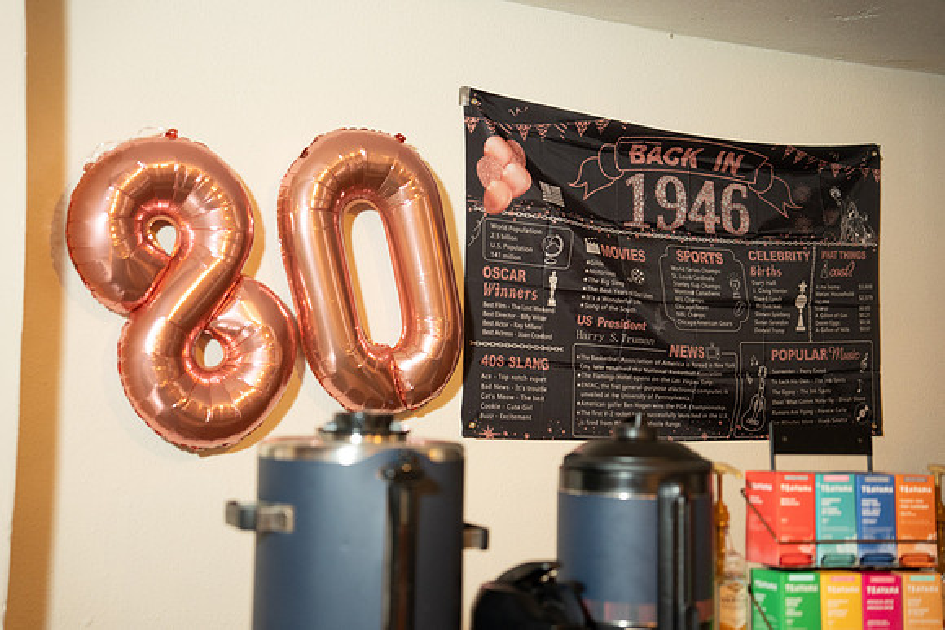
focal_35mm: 54
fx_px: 1428
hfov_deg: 36.6
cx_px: 472
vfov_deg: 24.9
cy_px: 315
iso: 1600
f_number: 2.8
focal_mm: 54.4
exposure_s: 1/125
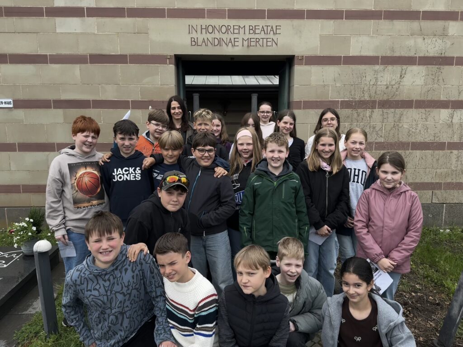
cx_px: 232
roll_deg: -0.2
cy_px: 174
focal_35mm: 24
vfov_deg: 56.8
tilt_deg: -9.1
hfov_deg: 71.6
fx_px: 321
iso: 80
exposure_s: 1/1560
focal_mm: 6.76
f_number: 1.78
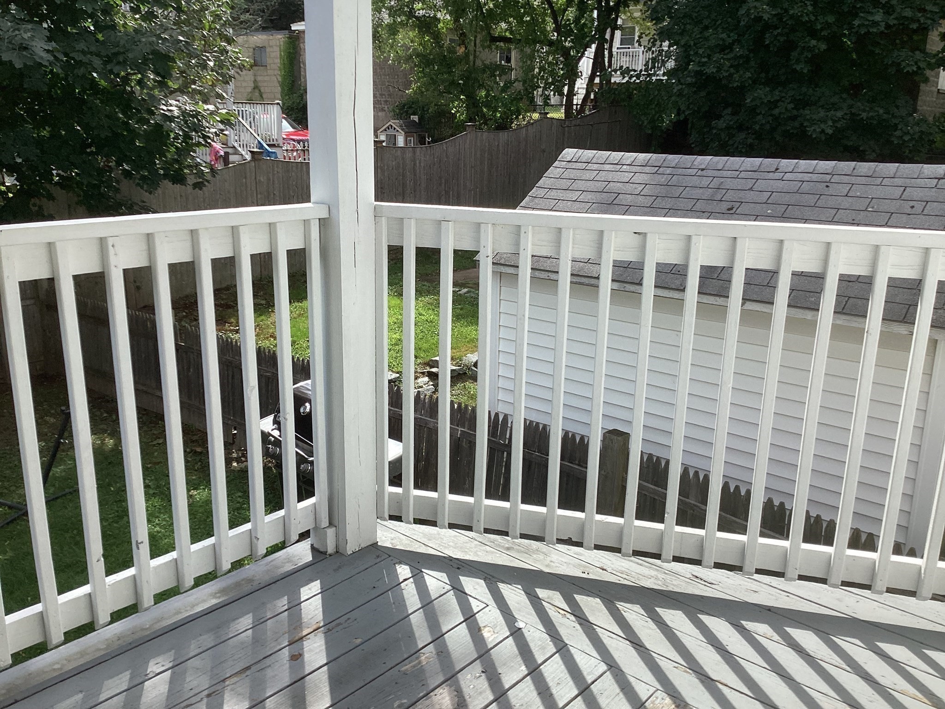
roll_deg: -2.1
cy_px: 354
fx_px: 846
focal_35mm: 31
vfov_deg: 45.4
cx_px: 472
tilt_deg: -16.3
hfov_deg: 58.4
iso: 25
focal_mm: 3.3
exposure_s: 1/708
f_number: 2.4
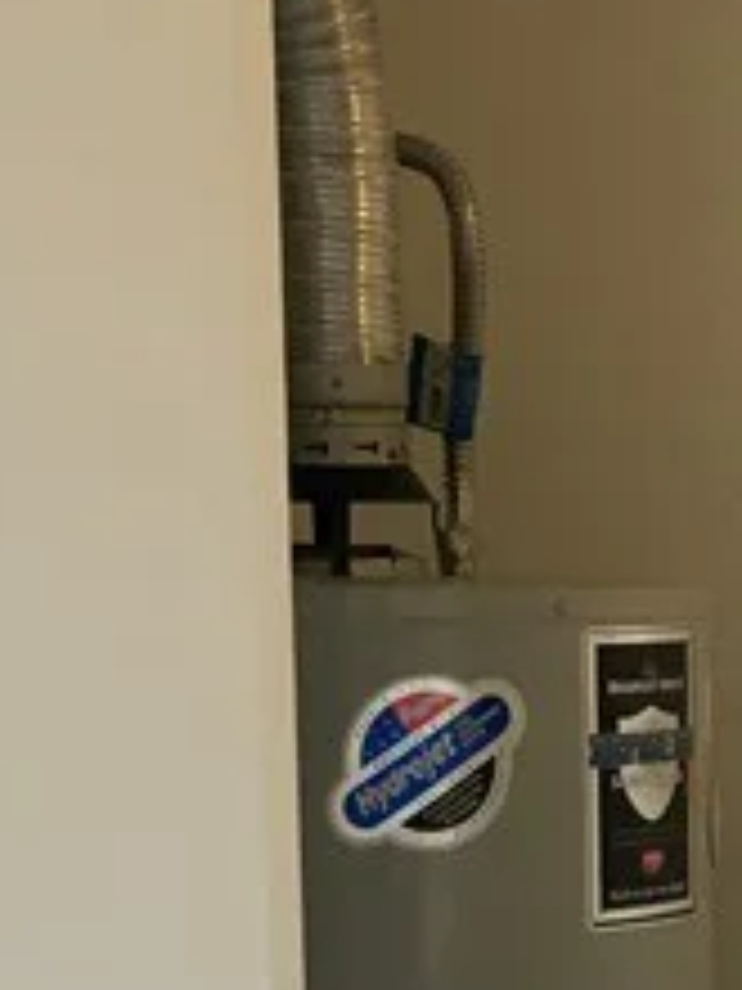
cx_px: 904
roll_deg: +0.0
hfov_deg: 10.8
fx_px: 3858
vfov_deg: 14.0
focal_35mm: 135
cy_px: 1336
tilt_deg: -11.1
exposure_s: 1/40
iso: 25
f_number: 2.2
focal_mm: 4.15
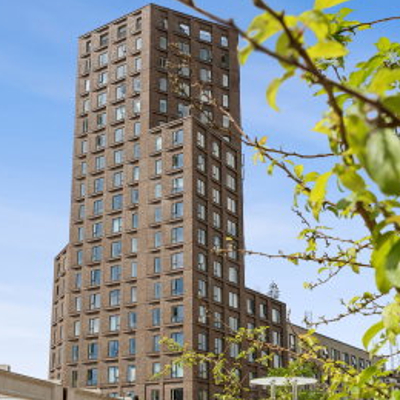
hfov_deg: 36.1
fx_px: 614
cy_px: 199
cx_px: 192
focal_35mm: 47
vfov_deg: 36.1
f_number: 8
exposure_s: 1/800
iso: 200
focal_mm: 24
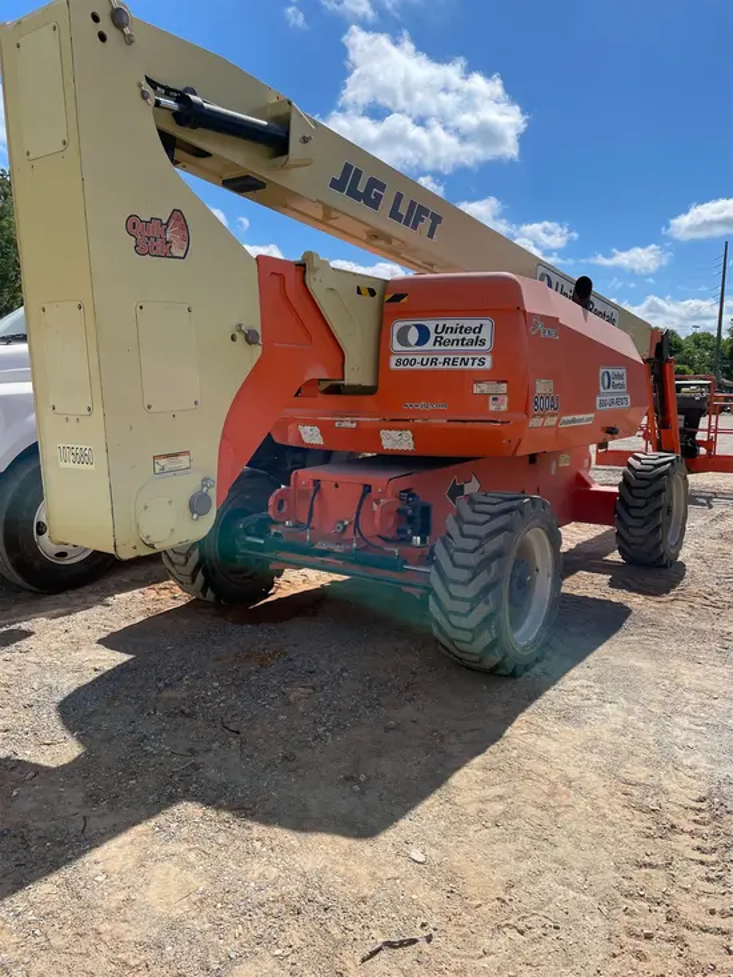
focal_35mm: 26
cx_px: 366
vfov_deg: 67.3
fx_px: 734
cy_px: 488
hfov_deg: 53.1
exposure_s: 1/5556
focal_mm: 4.2
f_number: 1.6
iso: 50
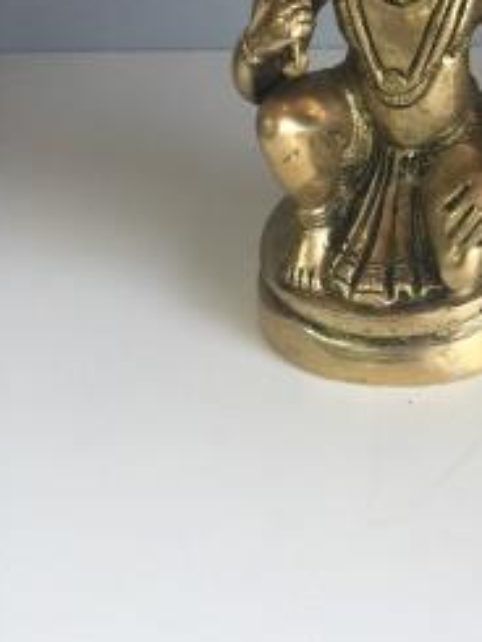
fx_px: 983
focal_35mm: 53
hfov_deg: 26.7
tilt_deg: -27.5
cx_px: 430
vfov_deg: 34.8
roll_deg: +2.1
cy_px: 110
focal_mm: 4.15
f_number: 2.2
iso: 32
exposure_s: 1/40
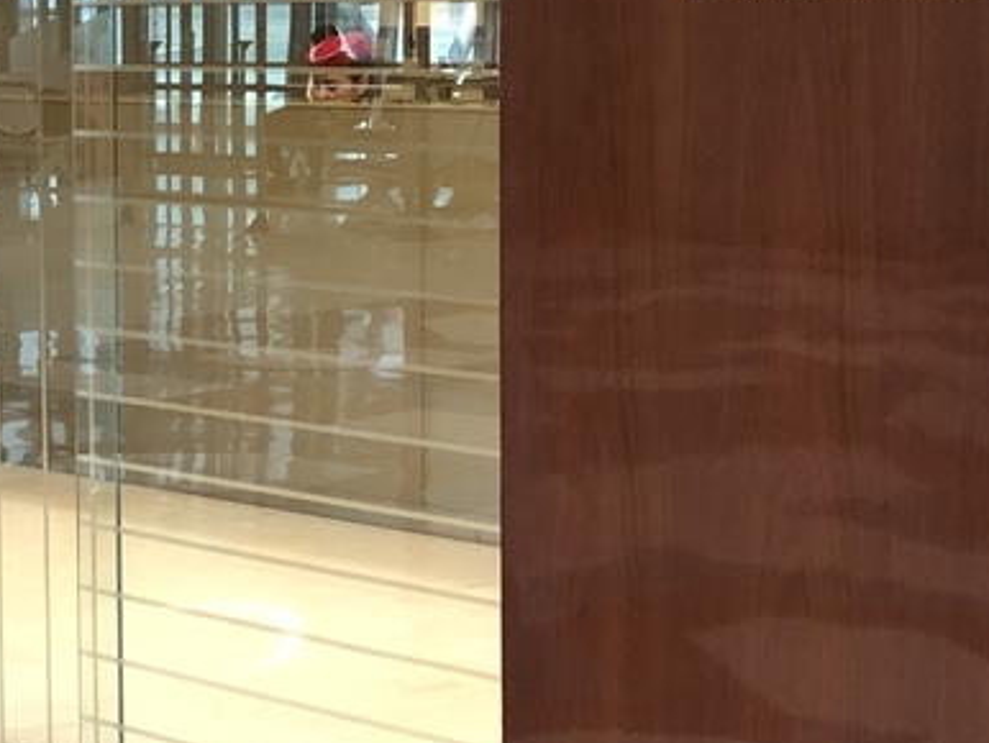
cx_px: -264
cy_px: 172
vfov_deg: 16.9
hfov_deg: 20.7
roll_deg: +1.9
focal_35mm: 87
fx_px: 2487
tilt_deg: -4.0
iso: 50
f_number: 1.8
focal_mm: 4
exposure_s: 1/17
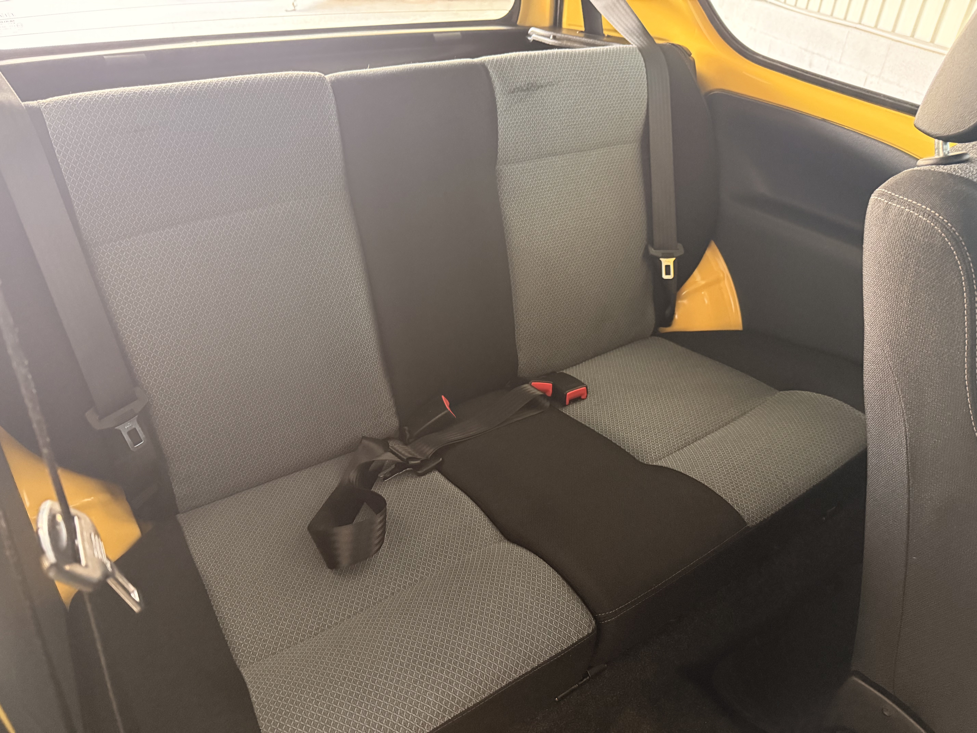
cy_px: 366
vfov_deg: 56.8
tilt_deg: -33.6
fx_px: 677
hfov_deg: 71.6
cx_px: 488
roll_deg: -2.9
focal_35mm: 24
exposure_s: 1/25
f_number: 1.78
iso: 800
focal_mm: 6.76
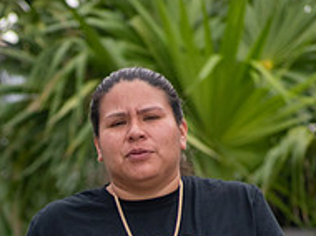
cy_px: 272
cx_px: 27
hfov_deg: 2.1
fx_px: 8452
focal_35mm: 927
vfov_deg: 1.6
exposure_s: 1/1000
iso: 640
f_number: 5.6
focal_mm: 210
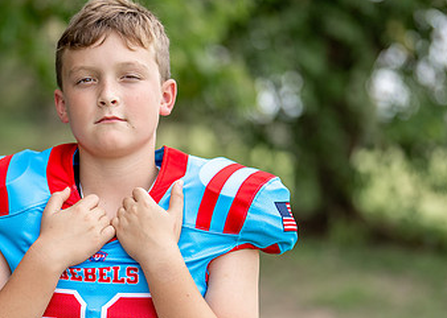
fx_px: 1383
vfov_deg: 13.1
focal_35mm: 109
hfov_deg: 18.3
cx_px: 126
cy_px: 210
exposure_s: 1/2500
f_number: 1.2
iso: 100
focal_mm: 50
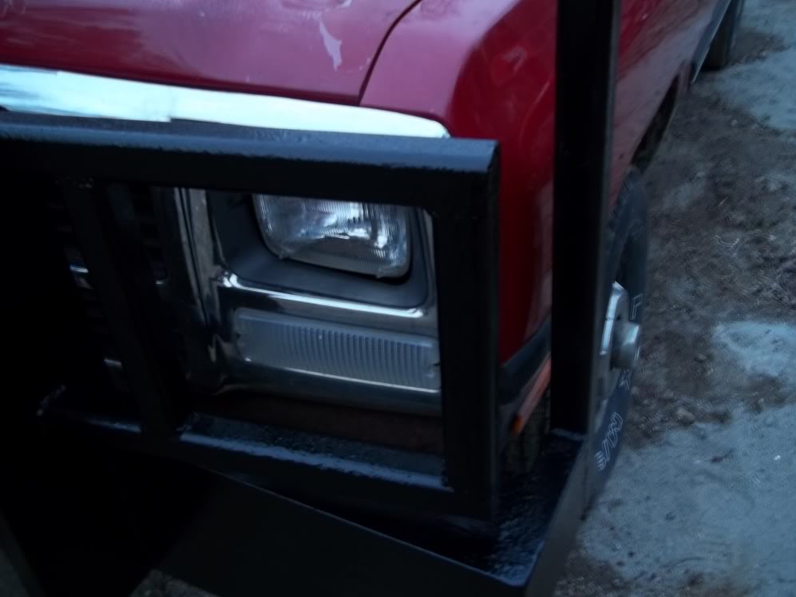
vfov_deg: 43.0
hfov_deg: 55.3
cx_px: 410
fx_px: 759
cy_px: 296
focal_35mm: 33
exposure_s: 1/2
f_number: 2.9
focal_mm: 5.7
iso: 64
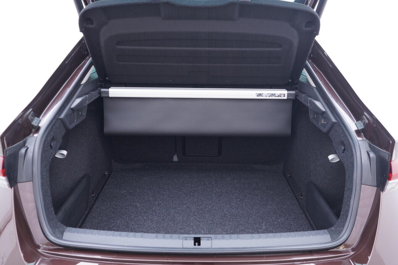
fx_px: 398
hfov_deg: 53.1
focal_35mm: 36
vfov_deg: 36.9
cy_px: 132
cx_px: 199
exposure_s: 1/40
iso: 400
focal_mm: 24
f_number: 2.8
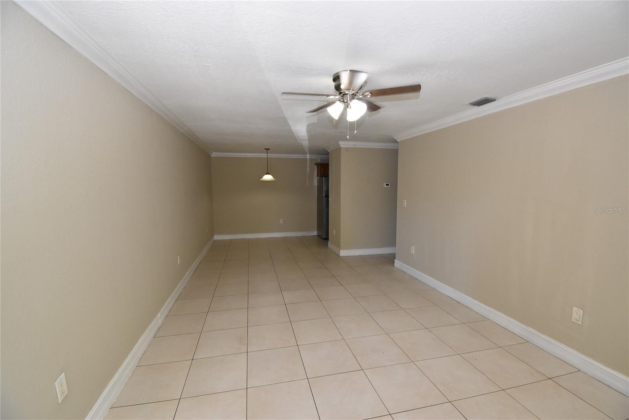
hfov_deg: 100.4
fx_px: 262
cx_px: 314
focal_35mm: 15
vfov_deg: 77.4
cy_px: 210
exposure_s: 1/100
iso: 1600
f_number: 8
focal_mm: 10
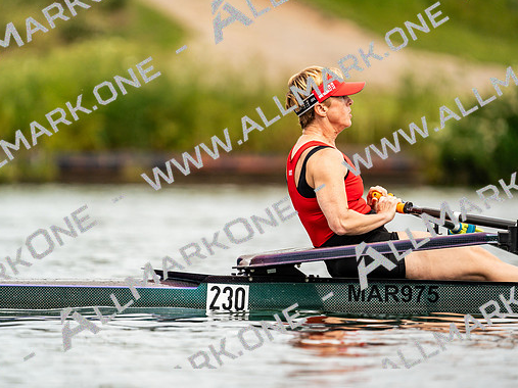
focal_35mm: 660
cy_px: 193
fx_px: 9874
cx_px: 268
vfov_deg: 2.3
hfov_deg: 3.0
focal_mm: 600
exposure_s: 1/2000
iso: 500
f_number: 6.3
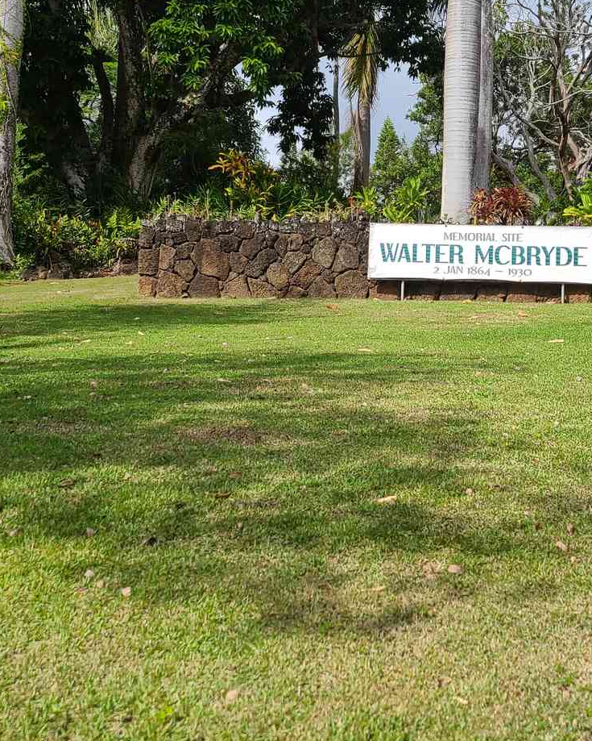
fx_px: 1161
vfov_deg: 35.2
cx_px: 474
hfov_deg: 28.0
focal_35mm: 53
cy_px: 278
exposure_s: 1/2128
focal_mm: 5.4
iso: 40
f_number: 1.8
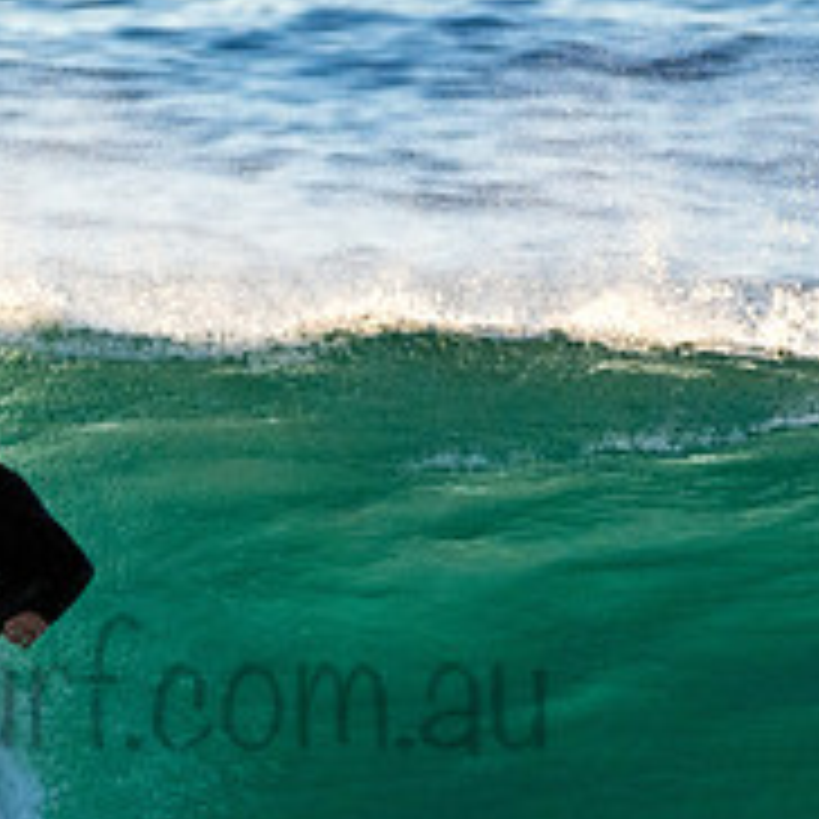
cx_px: 72
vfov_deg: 0.9
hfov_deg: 0.9
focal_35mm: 2030
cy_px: 646
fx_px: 54339
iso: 1000
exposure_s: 1/2000
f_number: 5.6
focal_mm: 500
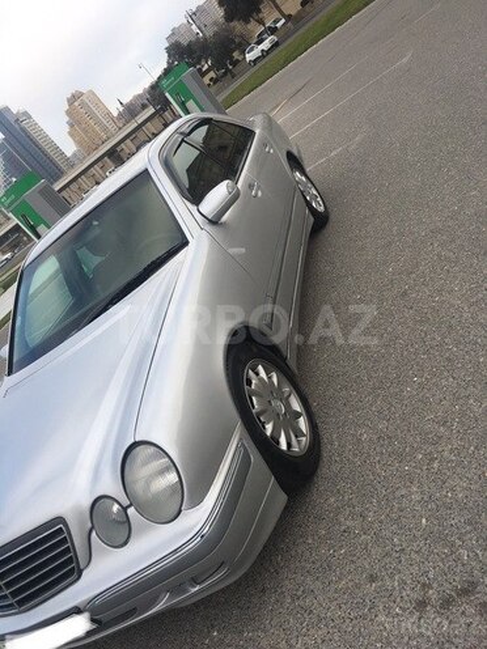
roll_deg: +40.9
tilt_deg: -21.7
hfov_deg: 48.2
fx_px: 544
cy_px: 324
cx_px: 244
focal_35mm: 29
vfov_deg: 61.7
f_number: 2.2
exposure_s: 1/306
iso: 25
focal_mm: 4.15
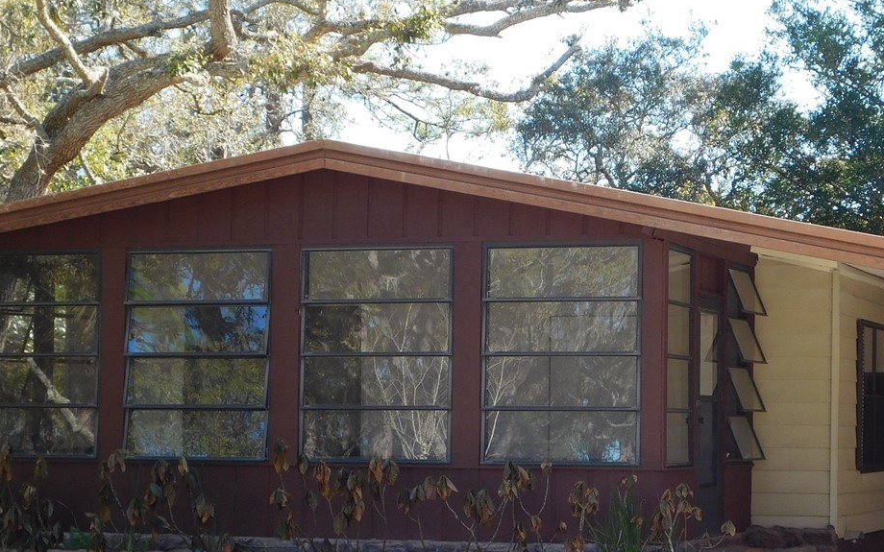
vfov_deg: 13.9
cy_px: 350
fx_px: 2265
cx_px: 571
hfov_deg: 22.0
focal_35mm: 94
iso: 125
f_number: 3.8
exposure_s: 1/200
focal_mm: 9
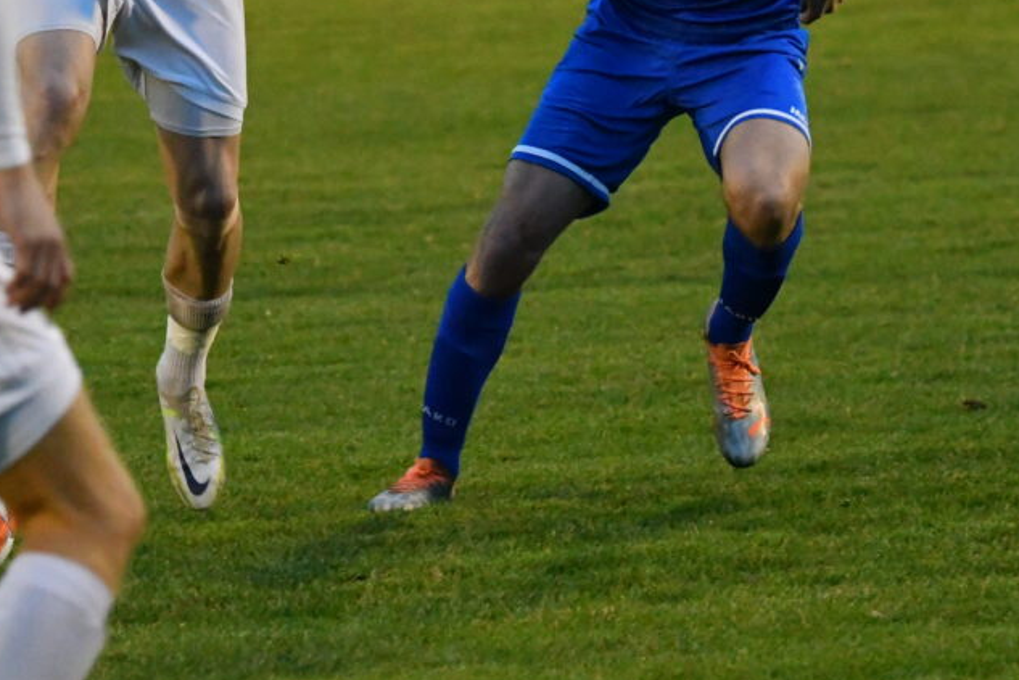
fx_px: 16105
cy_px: 56
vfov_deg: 2.4
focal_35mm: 569
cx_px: 169
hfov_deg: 3.6
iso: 9000
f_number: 5.3
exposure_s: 1/500
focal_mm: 200
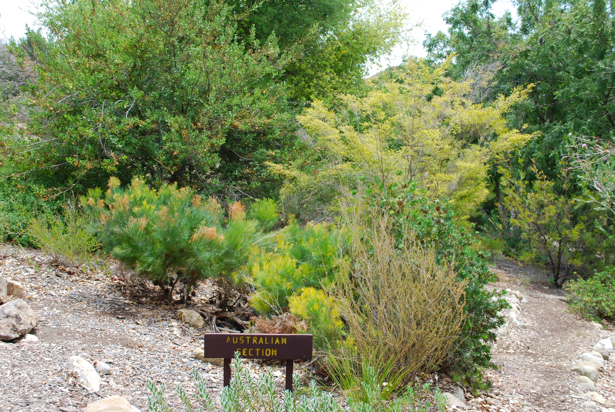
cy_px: 206
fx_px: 616
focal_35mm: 36
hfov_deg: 53.1
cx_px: 308
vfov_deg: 37.0
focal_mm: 24
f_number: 6.3
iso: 100
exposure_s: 1/160
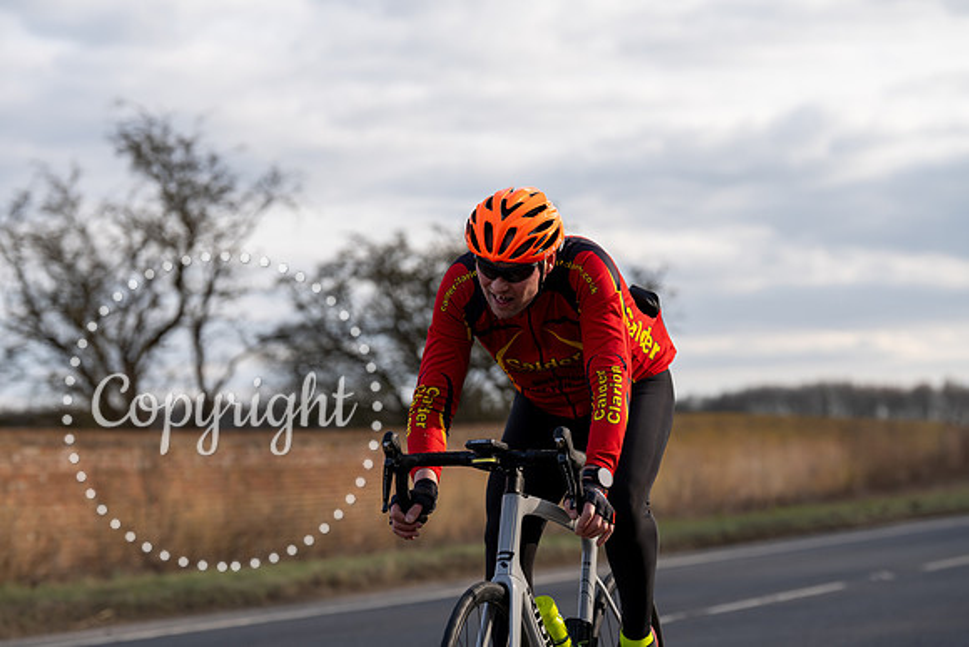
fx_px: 3042
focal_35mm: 113
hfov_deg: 18.1
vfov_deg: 12.1
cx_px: 484
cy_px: 324
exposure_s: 1/800
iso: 125
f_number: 4
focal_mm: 113
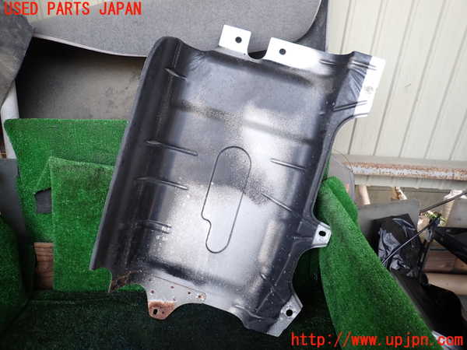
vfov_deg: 54.9
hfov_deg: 69.4
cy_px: 175
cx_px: 234
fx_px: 337
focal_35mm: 25
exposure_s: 1/80
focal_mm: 4.5
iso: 100
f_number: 2
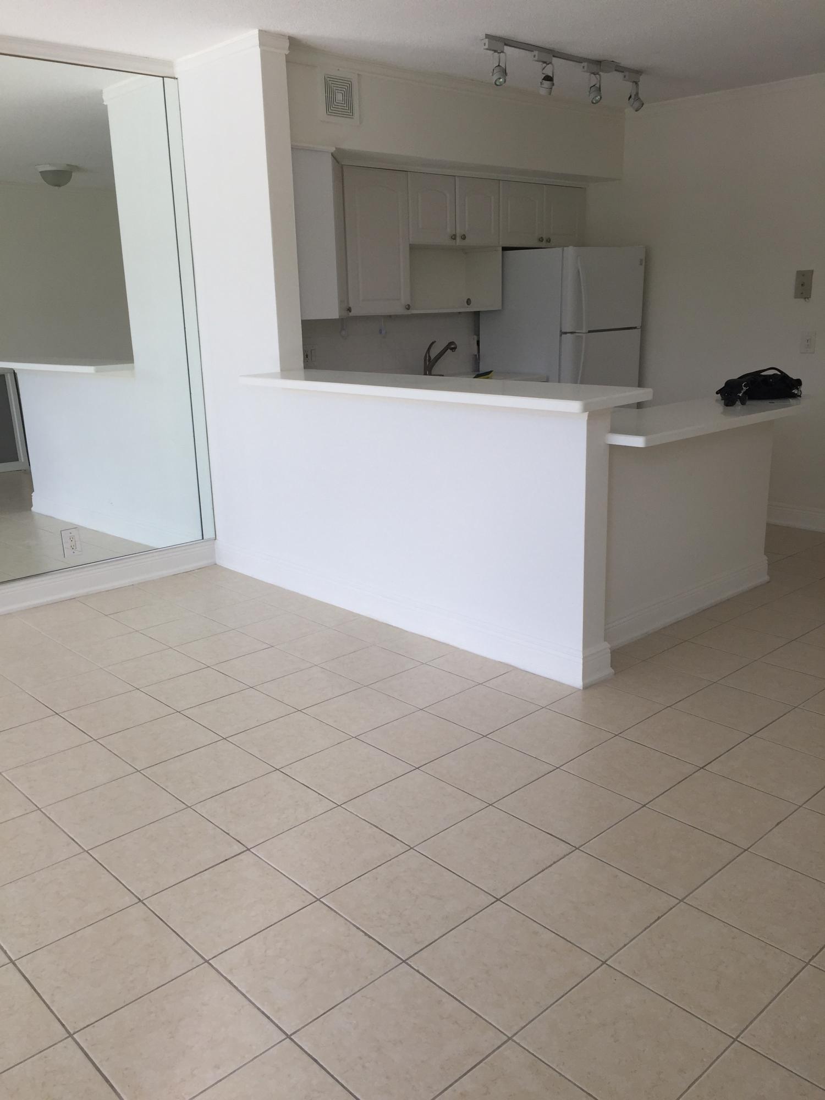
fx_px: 922
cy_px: 550
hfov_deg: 48.2
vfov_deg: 61.7
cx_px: 412
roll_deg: +0.8
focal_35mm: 29
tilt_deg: -15.4
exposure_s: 1/280
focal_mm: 4.15
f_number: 2.2
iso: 32
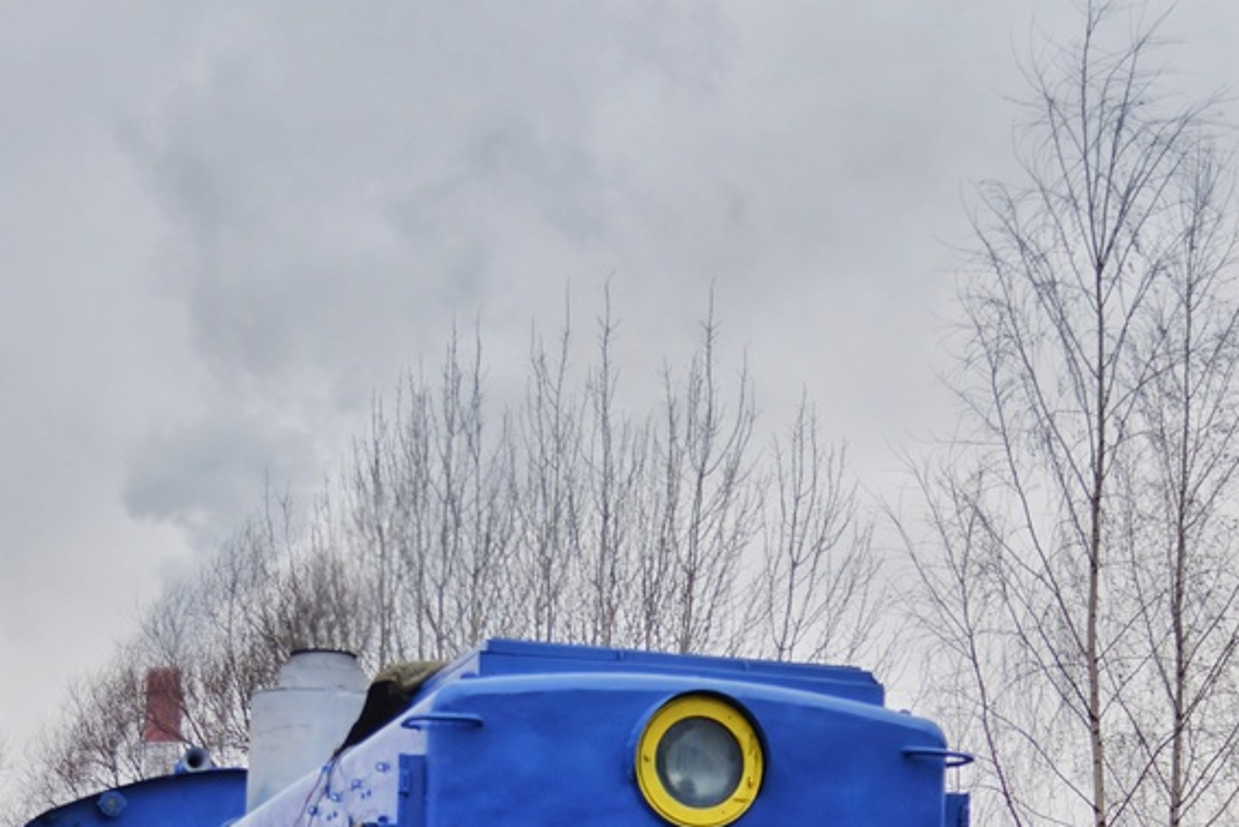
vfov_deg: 13.0
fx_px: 3546
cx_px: 543
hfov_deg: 19.8
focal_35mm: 103
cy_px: 967
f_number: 5.6
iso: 640
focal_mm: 26
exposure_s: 1/125
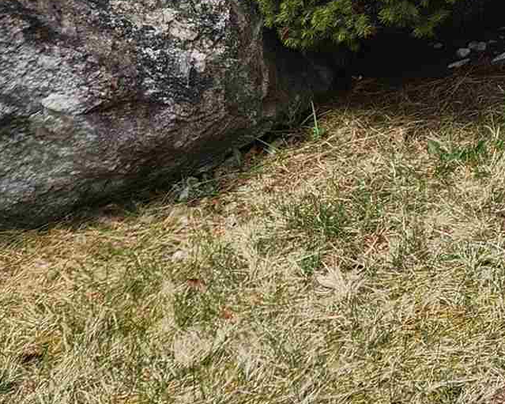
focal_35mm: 108
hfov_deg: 16.2
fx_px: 1614
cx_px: 769
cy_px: -315
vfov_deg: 13.0
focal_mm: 5.4
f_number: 1.8
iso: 20
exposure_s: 1/1484
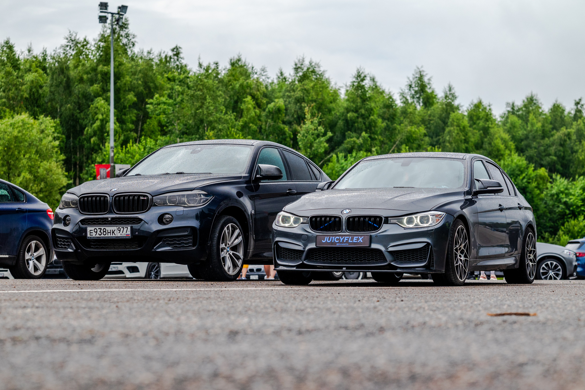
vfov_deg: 15.6
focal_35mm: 88
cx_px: 291
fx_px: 1429
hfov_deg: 23.1
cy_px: 195
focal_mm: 85
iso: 640
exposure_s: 1/250
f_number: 4
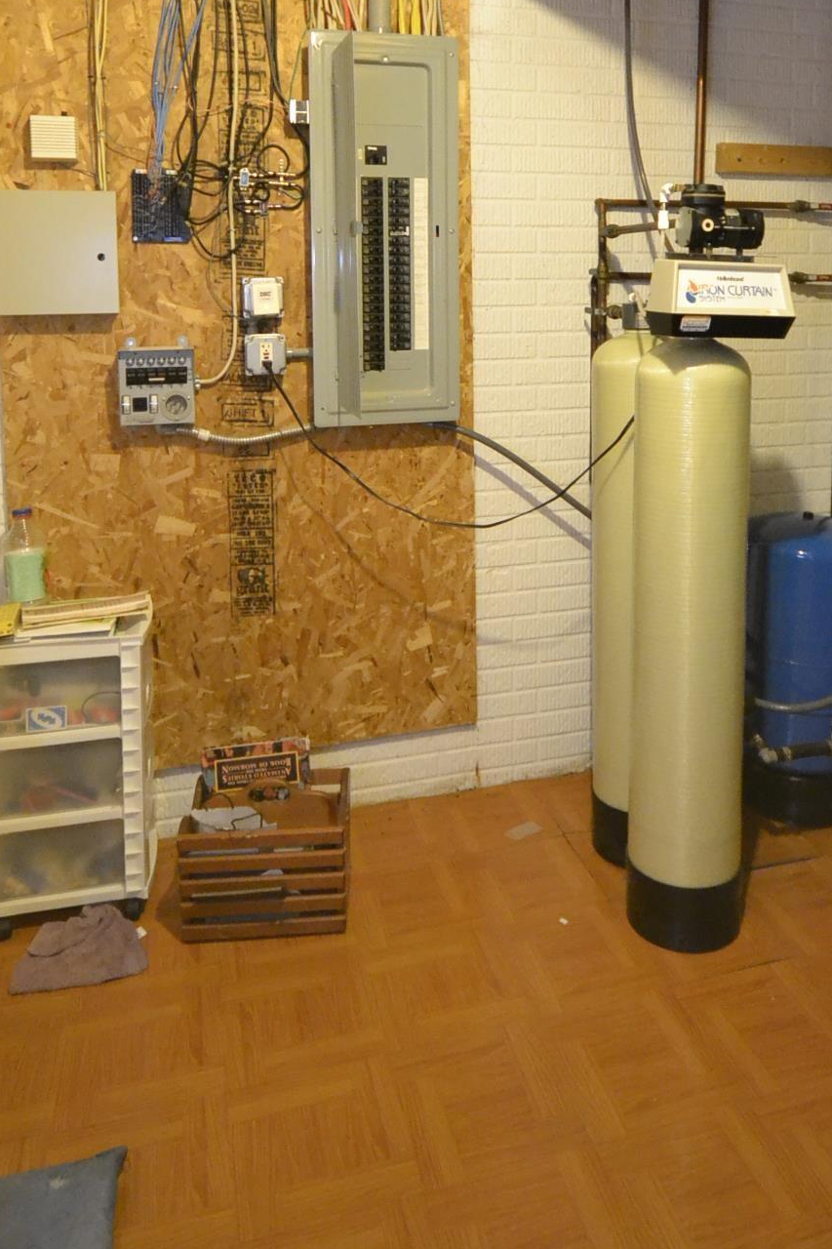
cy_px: 331
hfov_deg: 47.7
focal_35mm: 27
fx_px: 936
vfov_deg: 63.9
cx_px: 487
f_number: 4
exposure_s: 1/13
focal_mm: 10
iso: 3200
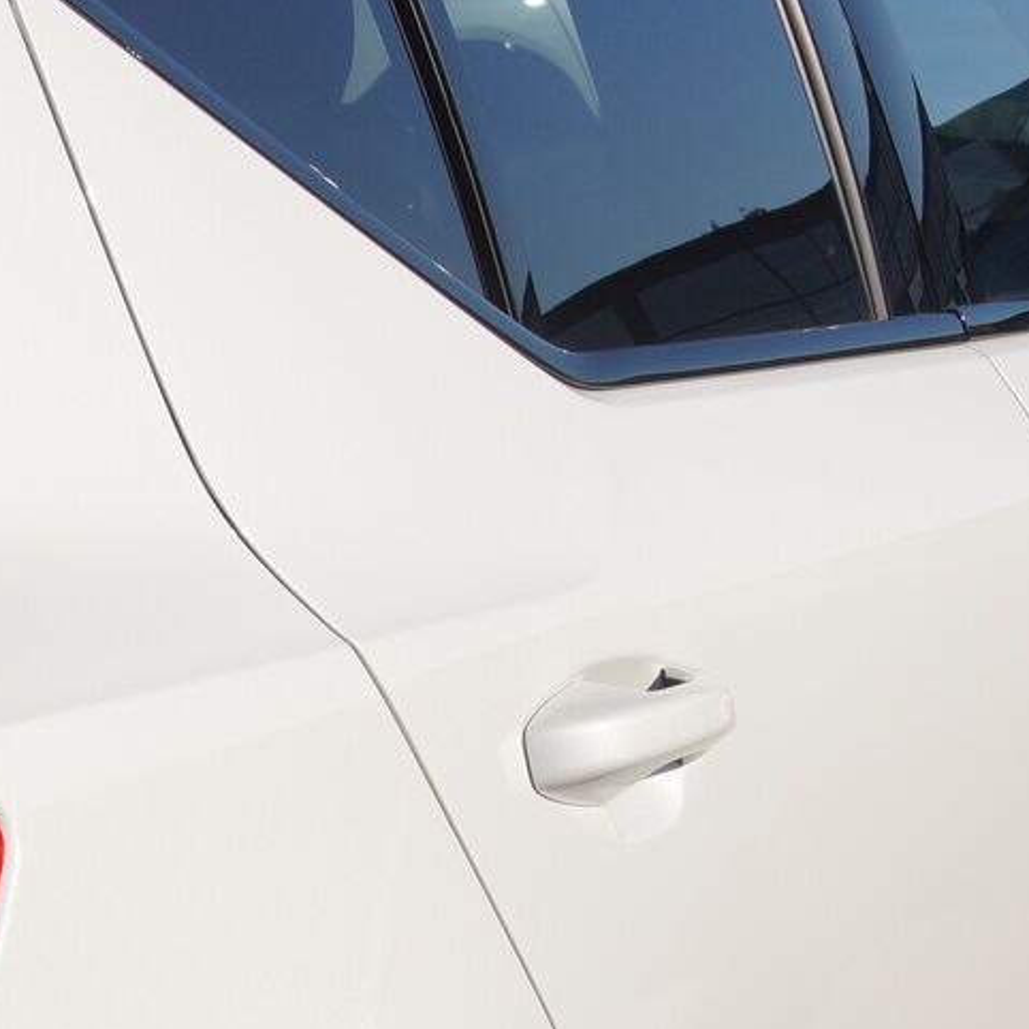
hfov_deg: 9.8
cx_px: 292
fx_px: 5976
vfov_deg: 9.8
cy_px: 764
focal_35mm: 178
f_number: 8
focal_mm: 35
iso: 100
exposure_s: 1/500
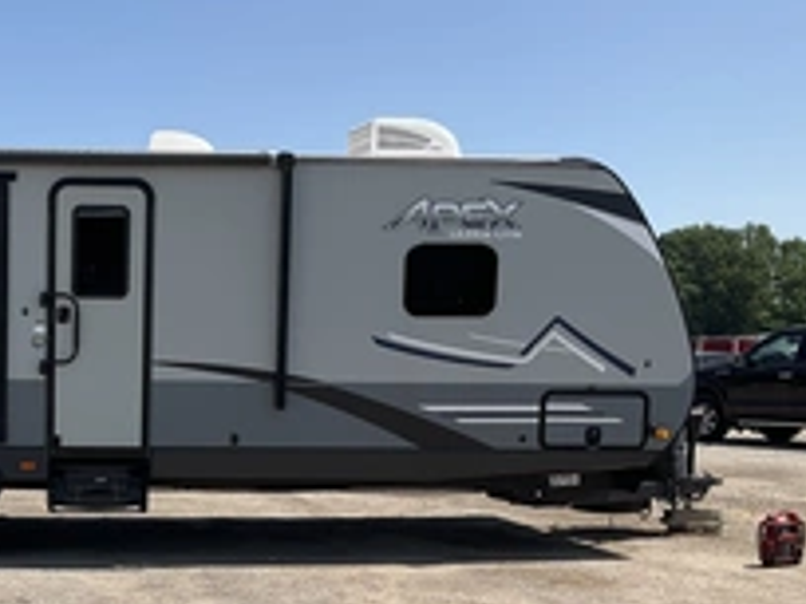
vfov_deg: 25.3
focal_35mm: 57
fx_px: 1327
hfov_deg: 31.8
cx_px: 47
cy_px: 478
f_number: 1.8
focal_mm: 3
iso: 25
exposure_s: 1/1848
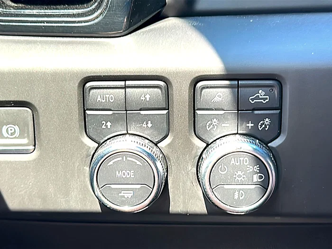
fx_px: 412
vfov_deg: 33.6
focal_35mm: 43
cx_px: 166
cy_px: 124
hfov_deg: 43.9
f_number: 1.78
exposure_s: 1/68
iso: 50
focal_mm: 6.86
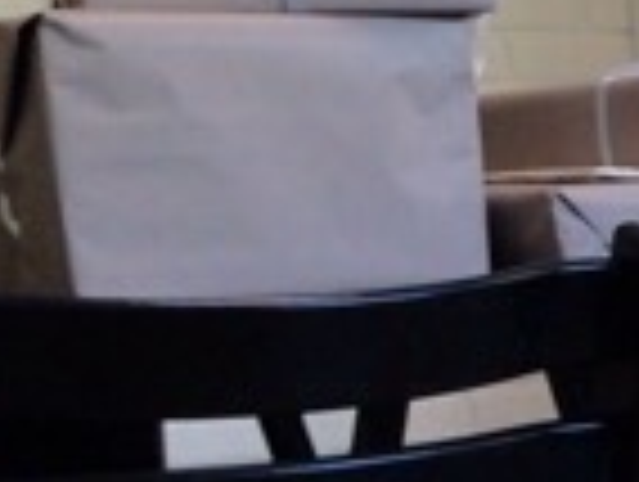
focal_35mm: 139
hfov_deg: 12.4
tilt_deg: -7.9
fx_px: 2570
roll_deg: +1.7
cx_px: 1287
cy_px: 532
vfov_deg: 10.6
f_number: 2.4
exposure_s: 1/20
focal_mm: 4.12
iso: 64
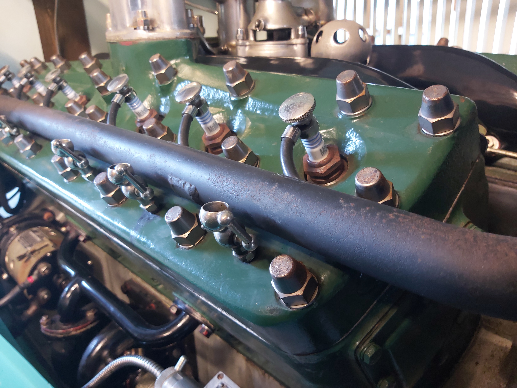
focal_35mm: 26
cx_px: 258
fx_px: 388
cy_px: 194
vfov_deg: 53.1
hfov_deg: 67.3
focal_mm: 3.92
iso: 500
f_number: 1.7
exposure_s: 1/25
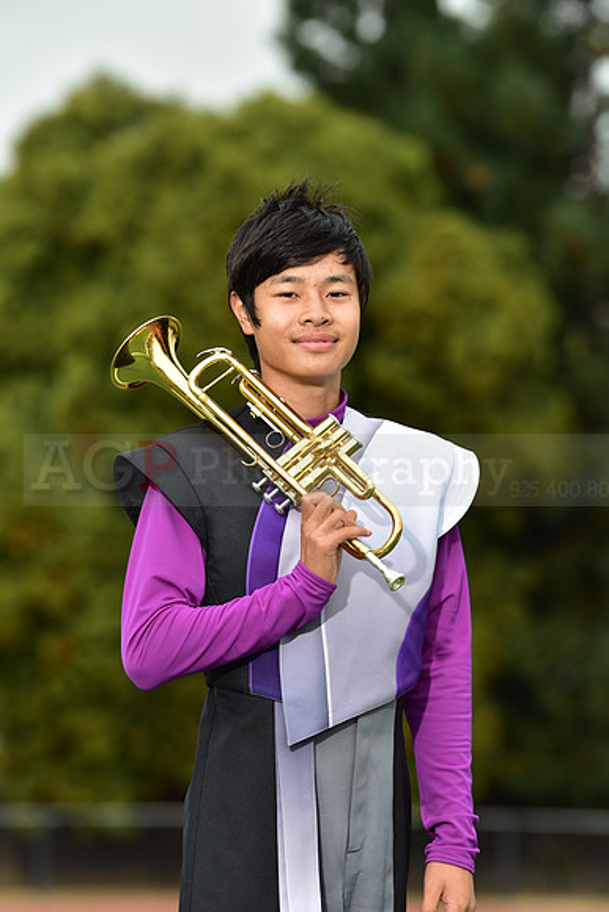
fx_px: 5072
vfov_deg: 10.3
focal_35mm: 200
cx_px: 304
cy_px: 456
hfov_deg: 6.9
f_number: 5
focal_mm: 200
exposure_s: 1/200
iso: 500
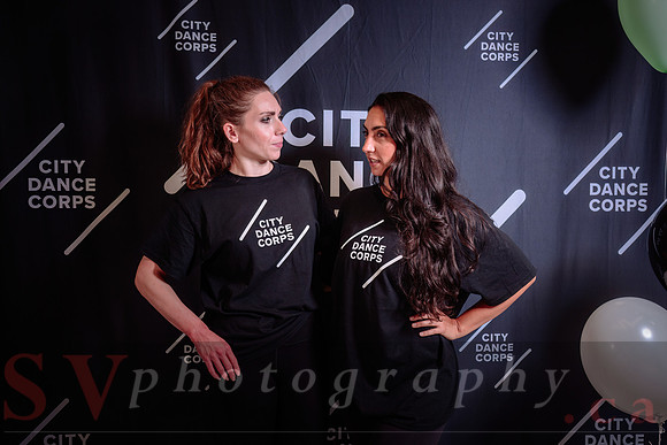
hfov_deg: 56.7
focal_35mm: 33
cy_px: 207
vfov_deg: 39.7
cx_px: 372
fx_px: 616
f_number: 4
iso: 200
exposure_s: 1/200
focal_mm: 29.5
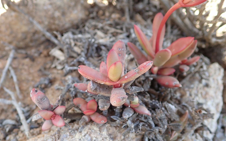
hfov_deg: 58.1
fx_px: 203
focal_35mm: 33
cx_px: 112
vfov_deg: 38.2
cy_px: 82
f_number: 2.3
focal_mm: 5.5
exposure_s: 1/125
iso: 160
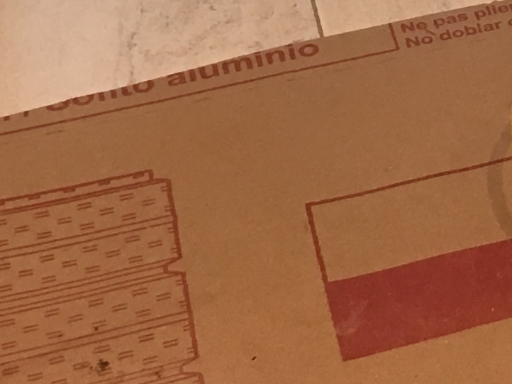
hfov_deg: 11.5
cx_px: 838
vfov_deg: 8.1
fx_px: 2395
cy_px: -681
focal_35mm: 162
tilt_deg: -19.7
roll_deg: -1.0
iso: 40
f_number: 2.2
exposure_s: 1/30
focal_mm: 4.15
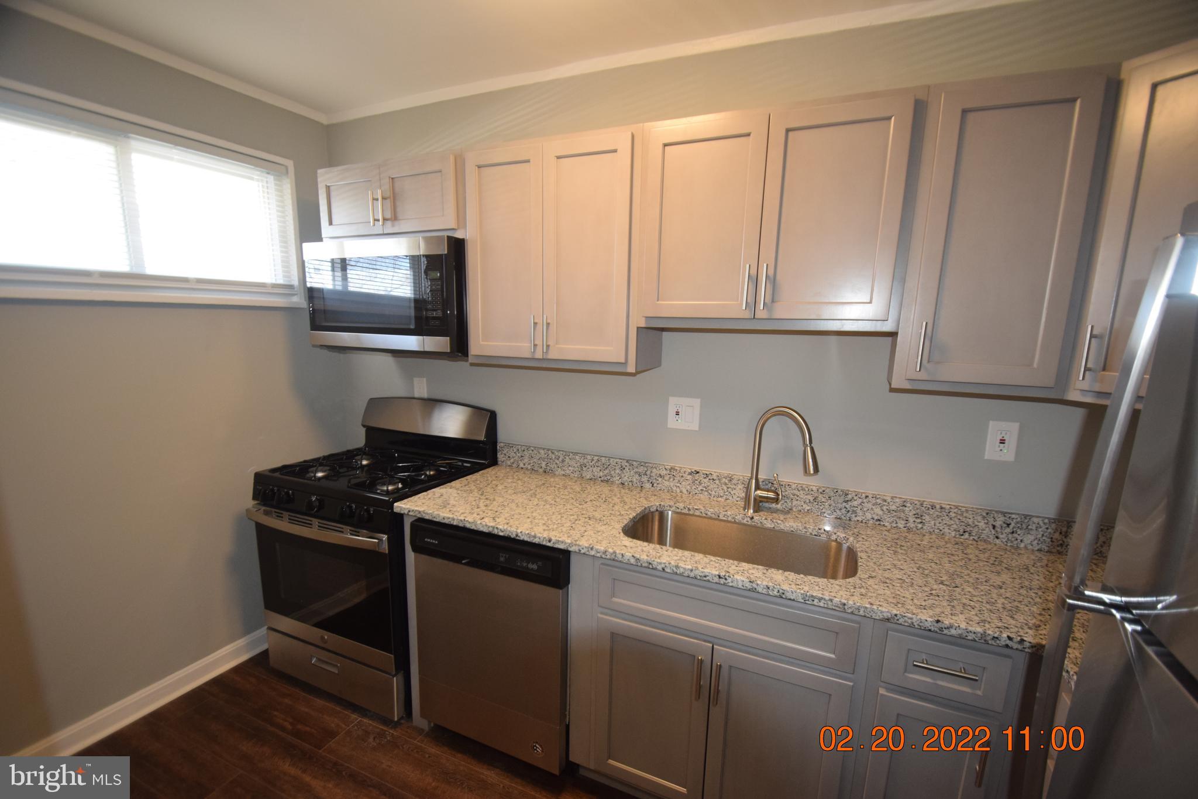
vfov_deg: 77.3
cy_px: 400
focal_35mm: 15
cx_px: 599
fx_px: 499
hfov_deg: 100.4
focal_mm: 10
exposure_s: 1/60
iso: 800
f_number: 4
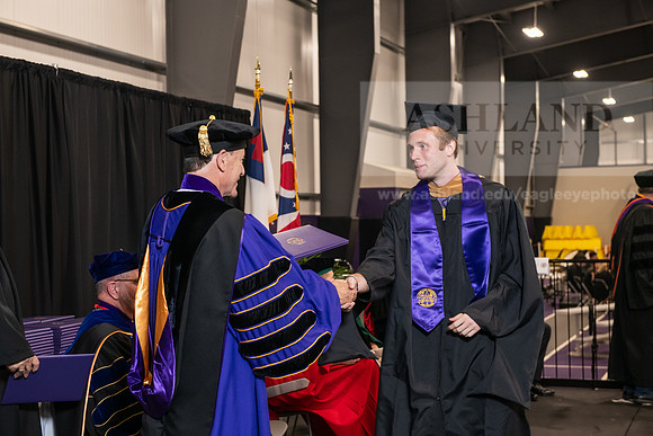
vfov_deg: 21.9
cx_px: 326
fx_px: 1125
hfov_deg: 32.4
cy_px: 218
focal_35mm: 62
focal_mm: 62
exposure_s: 1/125
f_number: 5
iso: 2000
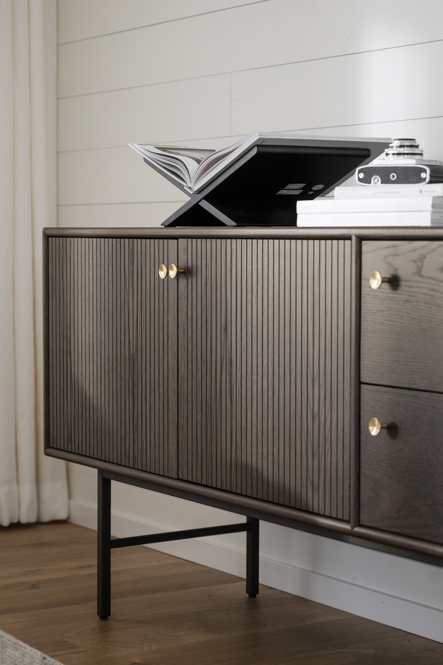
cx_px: 213
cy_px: 334
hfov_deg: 16.7
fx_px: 1513
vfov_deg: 24.8
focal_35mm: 82
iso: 250
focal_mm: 70
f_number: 4.5
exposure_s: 1/50
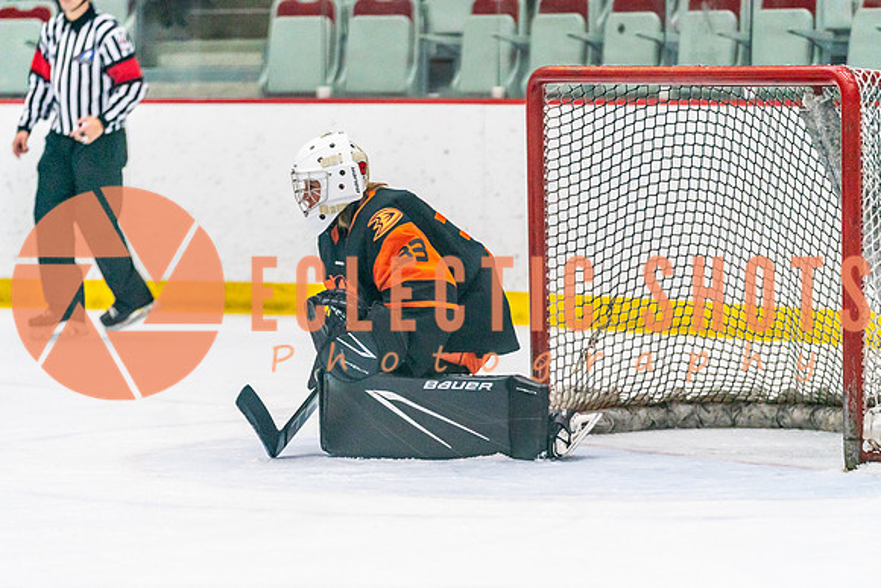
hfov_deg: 9.1
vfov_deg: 6.1
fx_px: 5510
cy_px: 371
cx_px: 423
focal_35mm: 225
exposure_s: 1/1250
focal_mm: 170
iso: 3200
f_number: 2.8
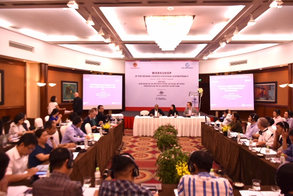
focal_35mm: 27
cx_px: 146
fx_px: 220
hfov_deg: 67.4
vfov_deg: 48.0
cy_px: 98
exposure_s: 1/80
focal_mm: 18
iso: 450
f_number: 3.5
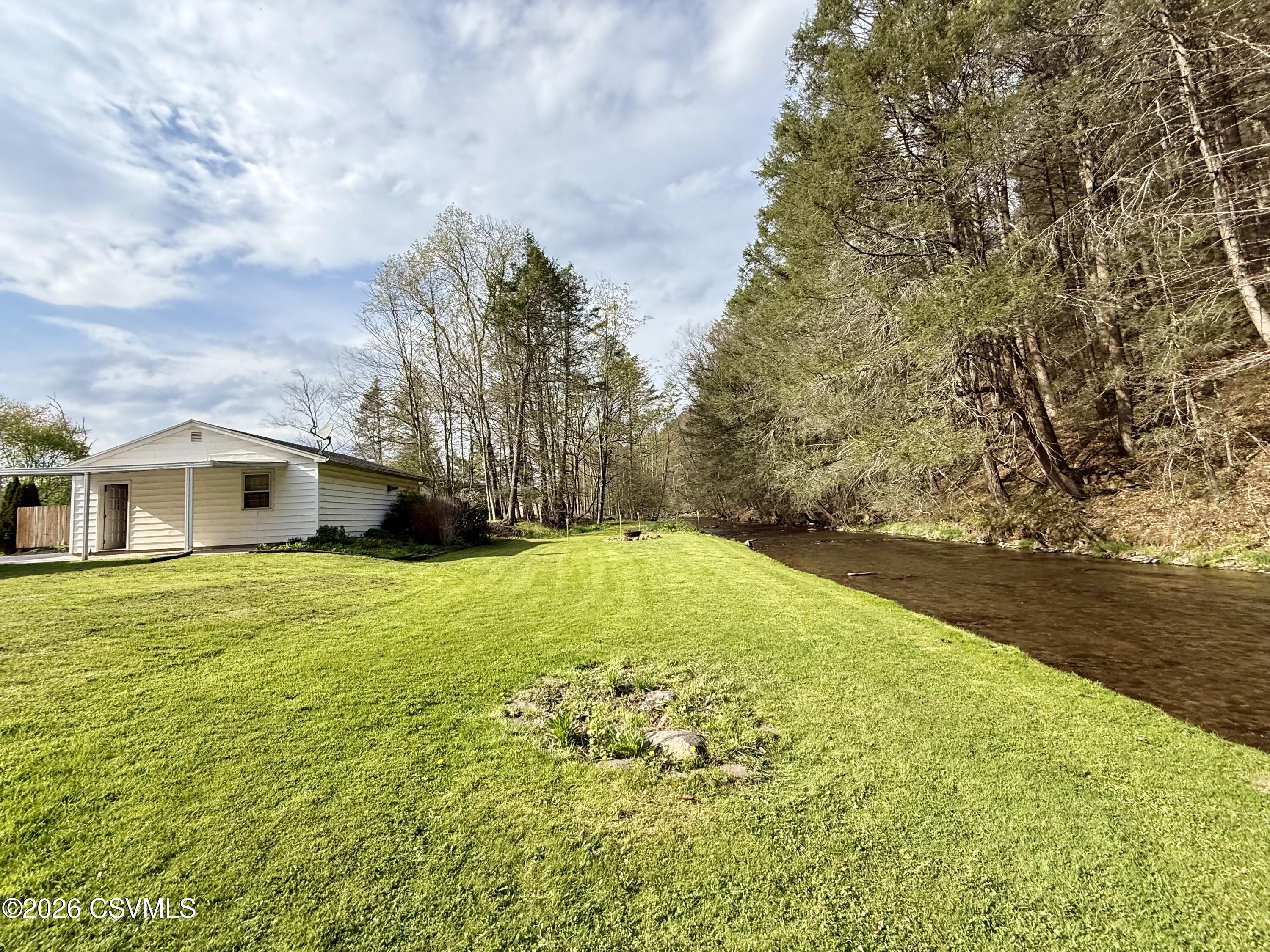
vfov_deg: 85.7
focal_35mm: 14
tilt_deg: +6.6
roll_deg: +2.4
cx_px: 635
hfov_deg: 102.1
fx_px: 514
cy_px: 476
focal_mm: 2.22
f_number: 2.2
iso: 64
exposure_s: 1/1534
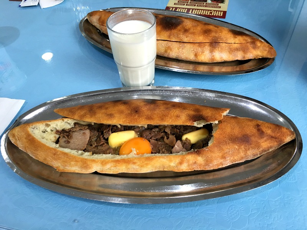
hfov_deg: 61.7
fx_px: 257
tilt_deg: -46.5
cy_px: 115
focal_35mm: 29
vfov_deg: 48.2
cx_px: 154
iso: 64
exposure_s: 1/33
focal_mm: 4.15
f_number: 2.2
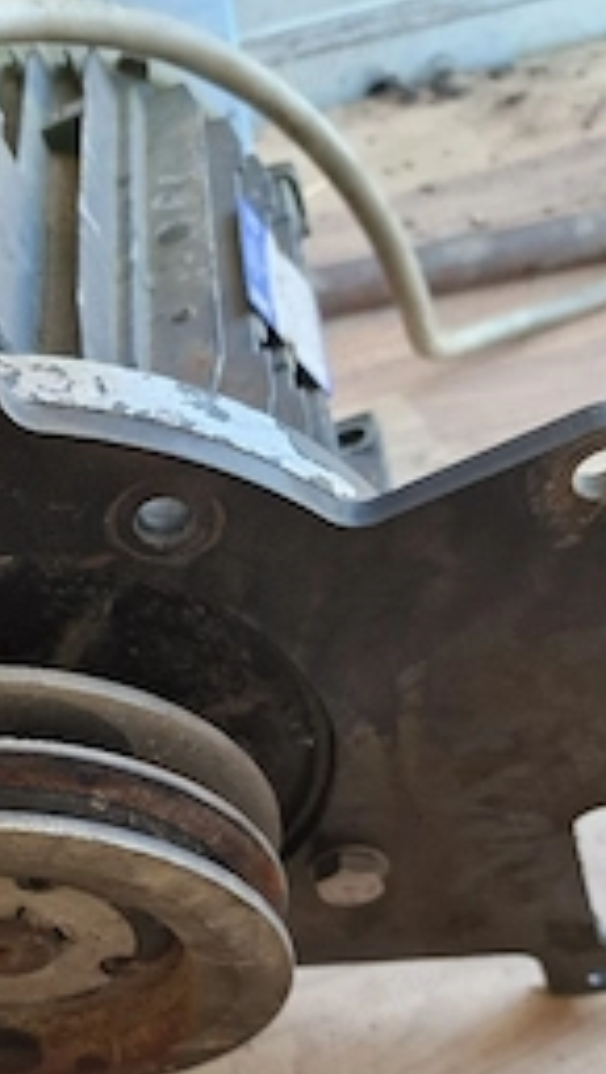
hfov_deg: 29.3
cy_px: 777
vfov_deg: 49.9
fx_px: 1112
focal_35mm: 39
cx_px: 67
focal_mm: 6.4
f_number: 1.8
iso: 125
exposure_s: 1/182
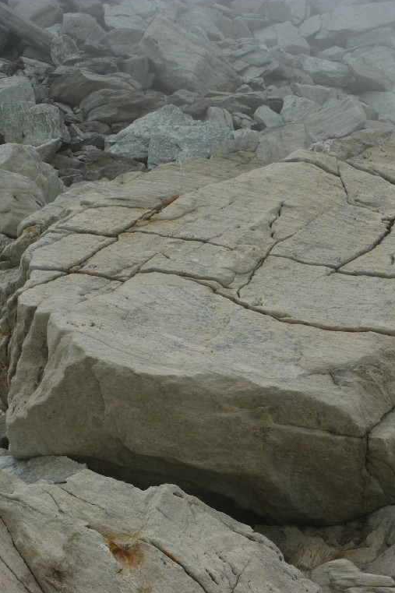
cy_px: 295
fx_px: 2075
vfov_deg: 16.3
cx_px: 298
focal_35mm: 126
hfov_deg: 10.9
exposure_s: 1/500
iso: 80
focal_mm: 14.7
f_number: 4.3
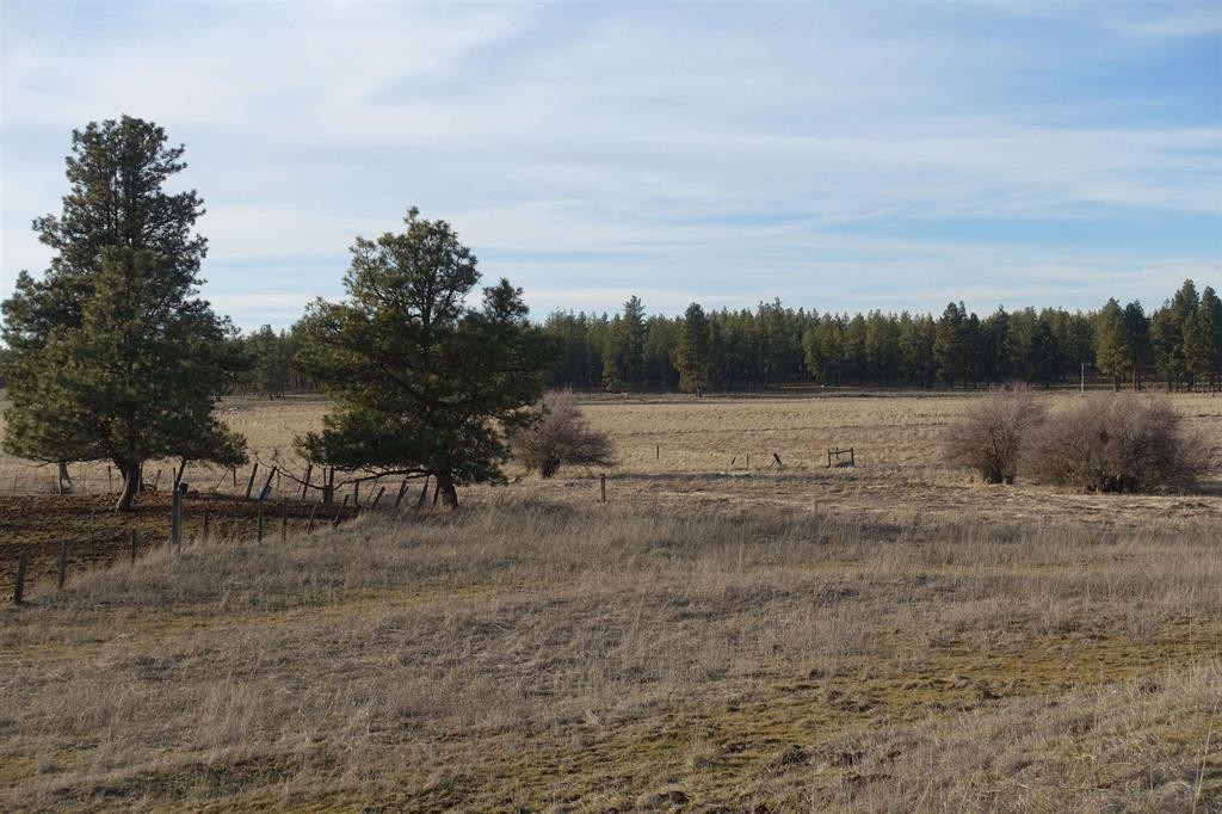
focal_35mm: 53
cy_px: 407
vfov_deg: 25.5
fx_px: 1798
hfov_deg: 37.5
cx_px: 611
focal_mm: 19.48
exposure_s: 1/400
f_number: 5.6
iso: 125
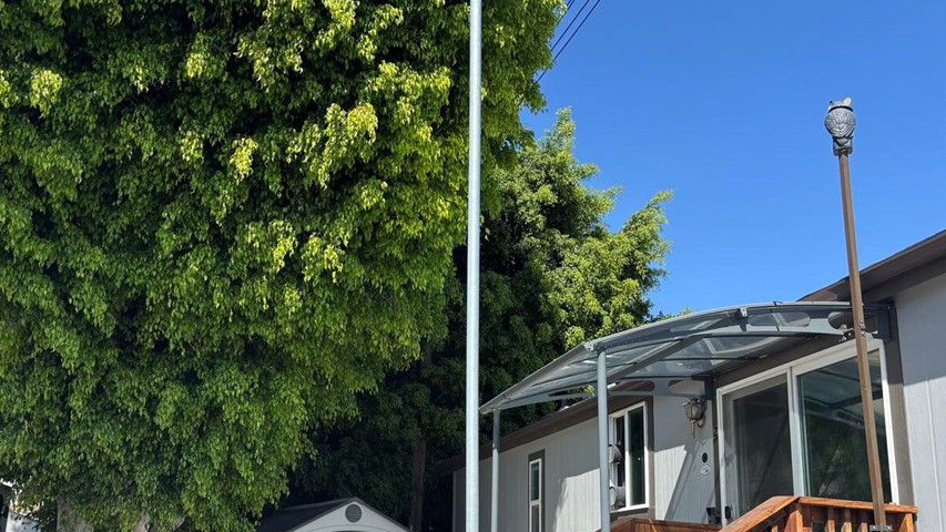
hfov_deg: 57.6
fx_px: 853
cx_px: 384
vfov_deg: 34.3
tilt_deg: +13.8
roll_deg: -3.4
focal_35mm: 34
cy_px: 367
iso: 50
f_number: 1.6
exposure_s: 1/1178
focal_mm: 5.96
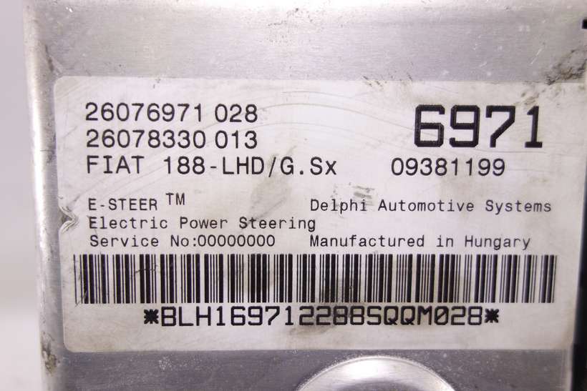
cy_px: 196
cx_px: 294
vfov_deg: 46.4
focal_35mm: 28
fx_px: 457
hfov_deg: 65.5
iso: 125
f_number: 2.2
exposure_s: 1/100
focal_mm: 10.4
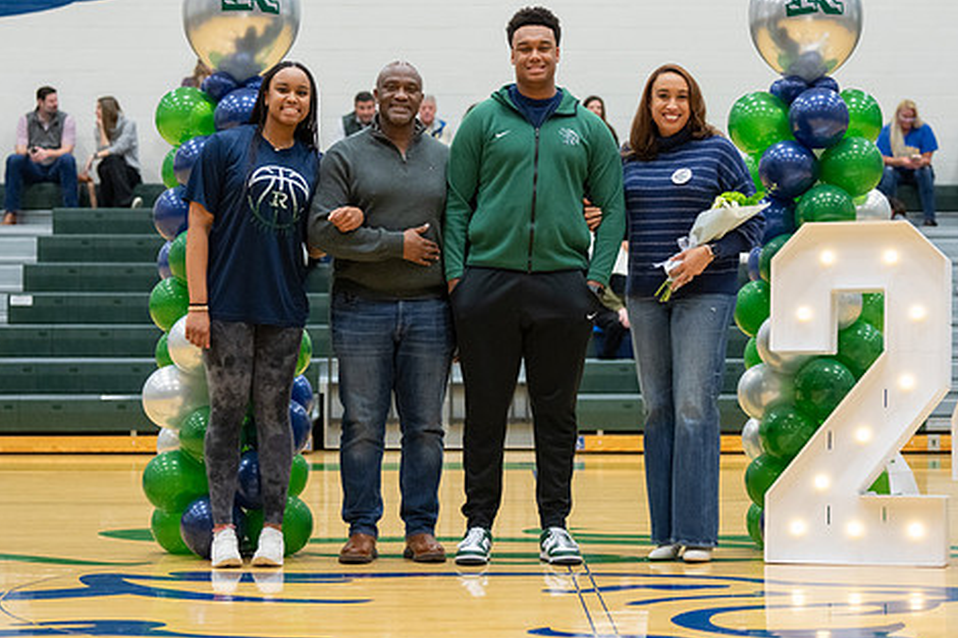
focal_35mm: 90
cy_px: 278
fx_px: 2394
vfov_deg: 15.2
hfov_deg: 22.6
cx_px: 542
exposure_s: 1/320
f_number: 2.8
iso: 4000
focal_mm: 70
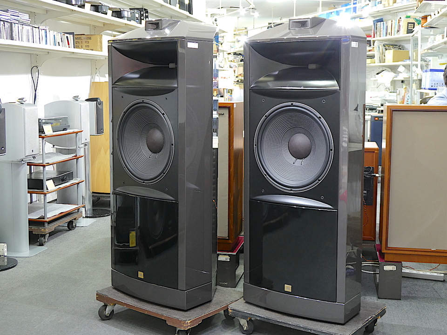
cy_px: 168
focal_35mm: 47
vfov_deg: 30.9
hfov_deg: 40.4
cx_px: 224
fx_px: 607
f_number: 4
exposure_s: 1/2.5
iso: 200
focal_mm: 8.4
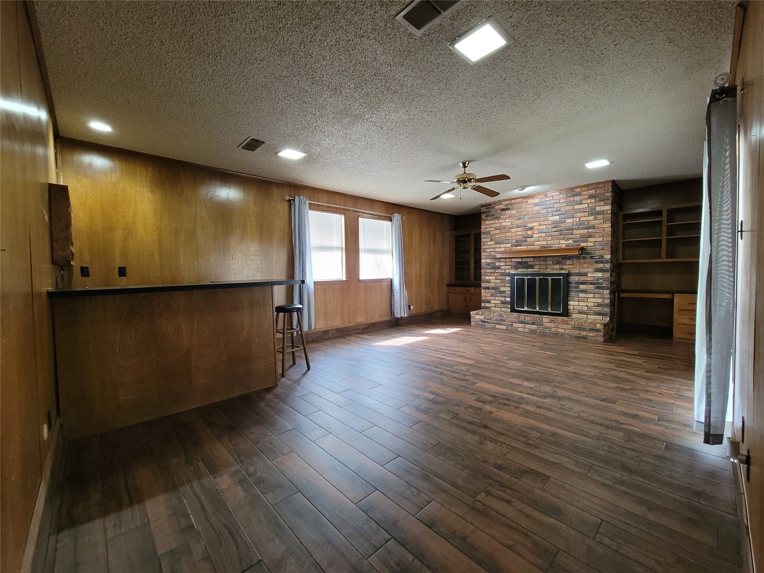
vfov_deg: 89.9
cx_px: 382
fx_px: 287
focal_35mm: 13
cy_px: 286
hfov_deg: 106.2
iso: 400
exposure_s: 1/30
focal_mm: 2.2
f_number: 2.2
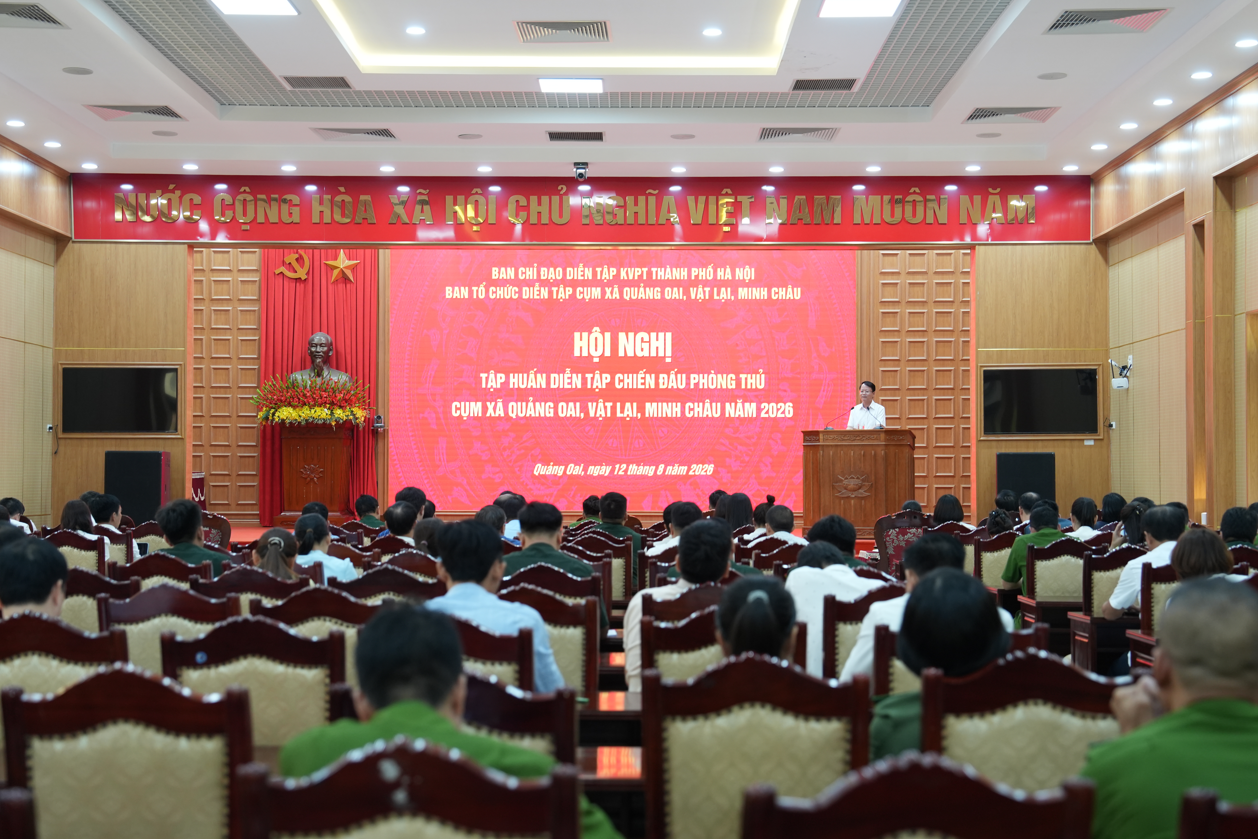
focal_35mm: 56
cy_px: 419
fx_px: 1957
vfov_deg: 24.2
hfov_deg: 35.6
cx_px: 627
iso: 1000
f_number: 3.2
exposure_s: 1/100
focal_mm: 49
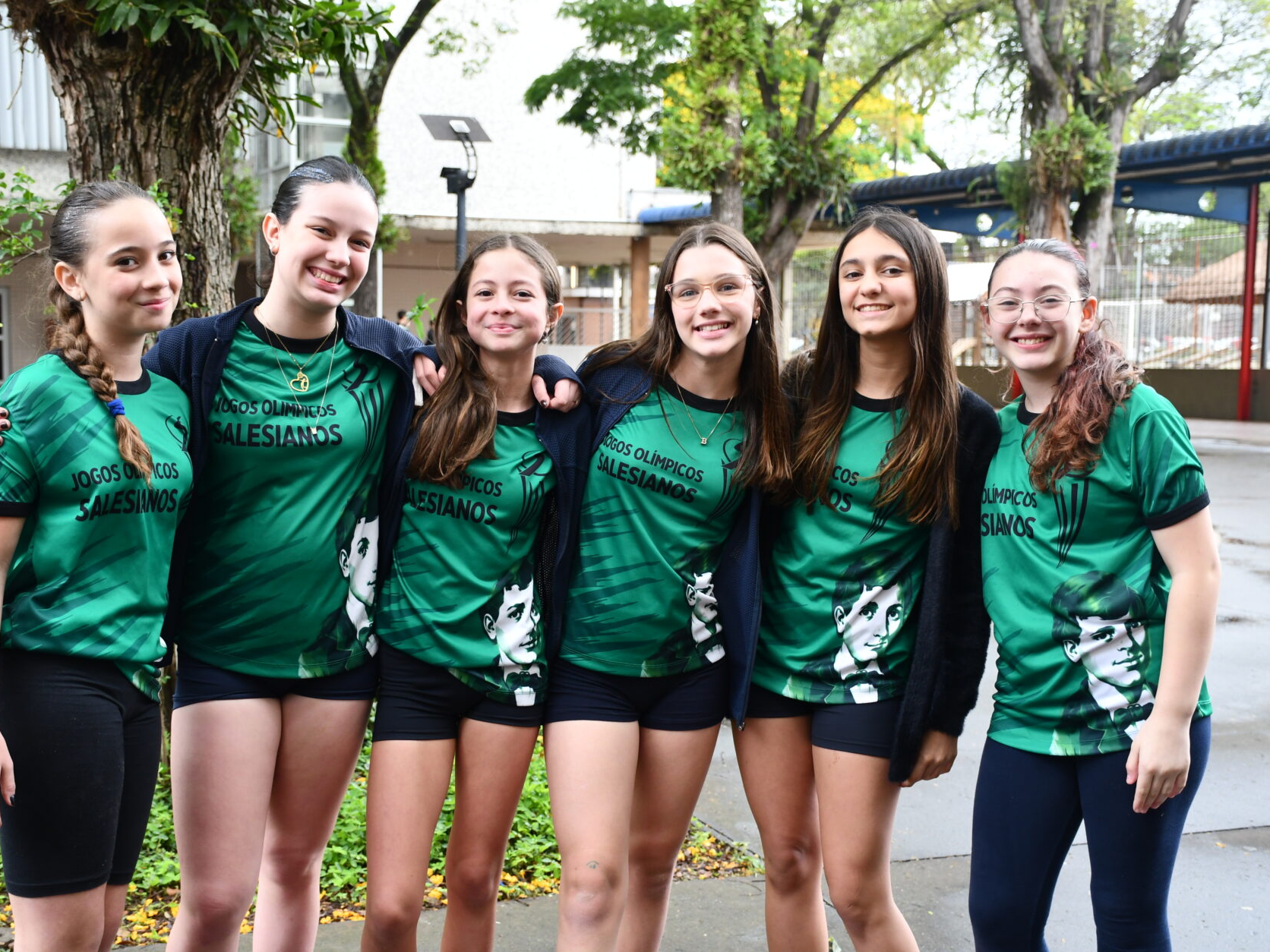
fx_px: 1944
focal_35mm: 53
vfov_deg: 27.5
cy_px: 481
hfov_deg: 36.2
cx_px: 599
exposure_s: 1/250
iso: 640
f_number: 4
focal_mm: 32
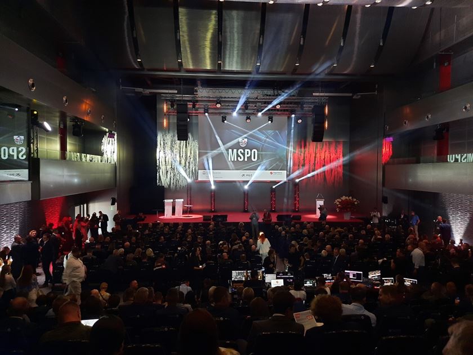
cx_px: 236
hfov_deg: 69.4
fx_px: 342
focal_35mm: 25
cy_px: 178
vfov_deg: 54.9
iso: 320
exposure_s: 1/33
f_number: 2
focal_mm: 4.6
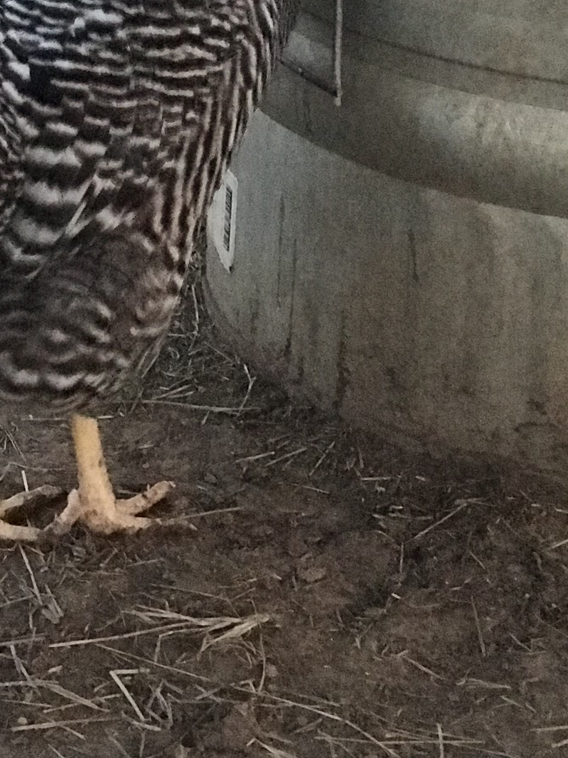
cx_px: 133
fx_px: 2800
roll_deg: -1.4
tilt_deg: -17.1
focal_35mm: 128
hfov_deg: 11.5
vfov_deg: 15.1
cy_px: -23
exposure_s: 1/60
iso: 1250
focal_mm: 6.6
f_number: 2.8
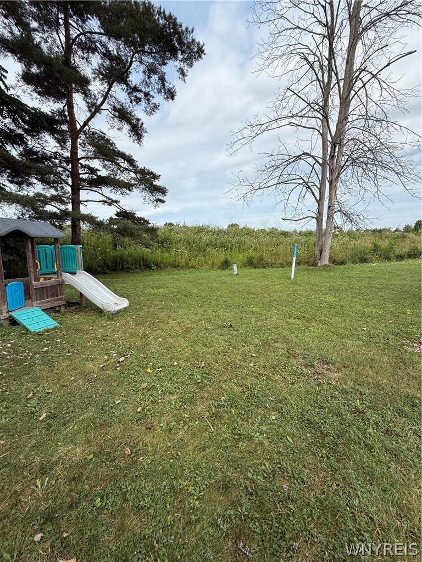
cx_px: 211
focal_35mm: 14
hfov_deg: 85.7
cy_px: 281
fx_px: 228
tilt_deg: -9.4
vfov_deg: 102.1
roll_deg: +0.1
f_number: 2.2
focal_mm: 2.22
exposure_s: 1/1848
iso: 50
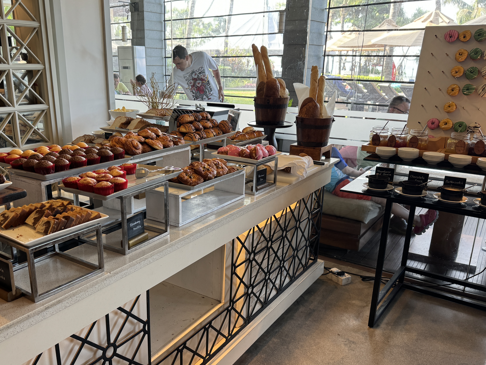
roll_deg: -0.6
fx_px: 435
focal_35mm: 31
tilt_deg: -18.7
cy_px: 209
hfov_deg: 58.1
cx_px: 209
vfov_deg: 45.3
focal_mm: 6.86
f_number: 1.78
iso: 80
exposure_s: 1/100
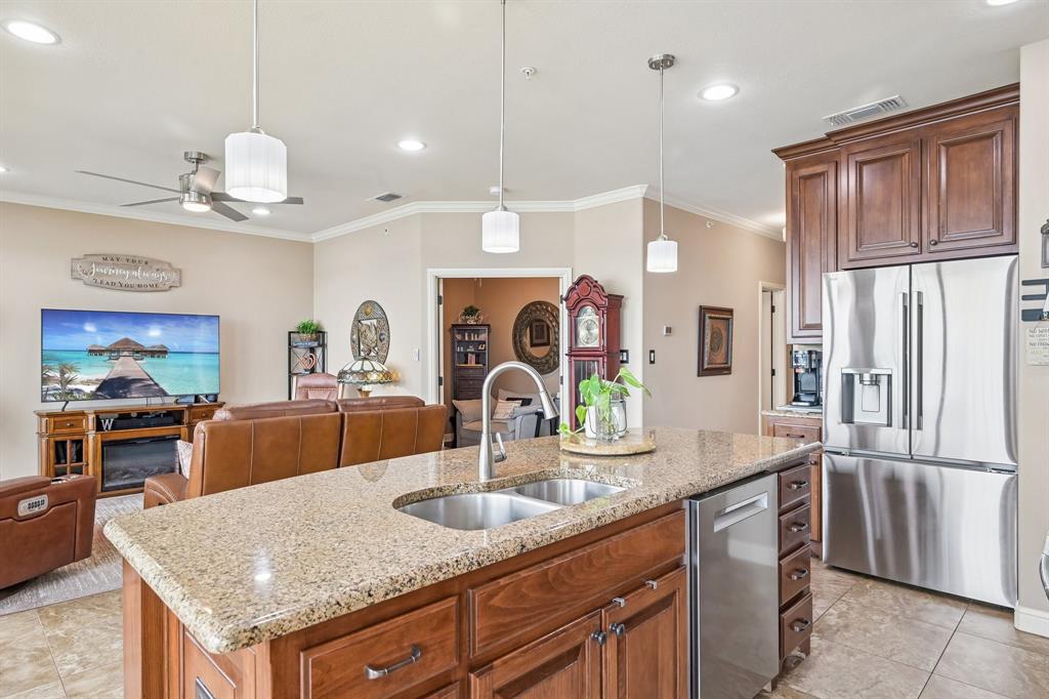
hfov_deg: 85.4
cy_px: 350
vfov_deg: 63.2
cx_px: 524
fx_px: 568
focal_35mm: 20
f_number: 8
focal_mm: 19.5
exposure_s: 1/40
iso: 400
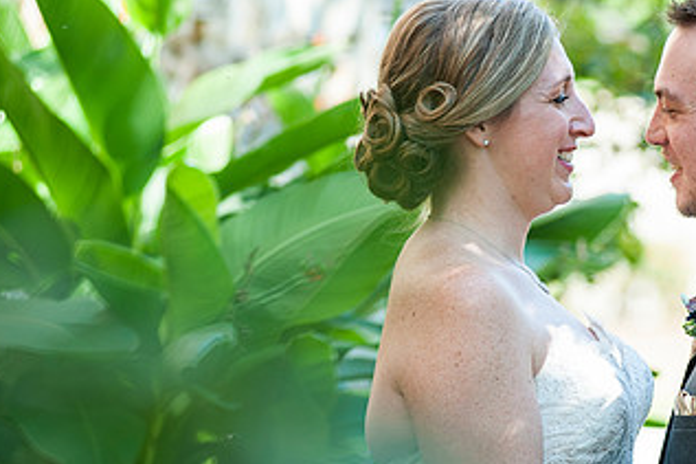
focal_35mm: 265
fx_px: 5120
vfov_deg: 5.2
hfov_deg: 7.8
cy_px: 189
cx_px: 518
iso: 160
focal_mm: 145
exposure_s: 1/250
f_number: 3.2
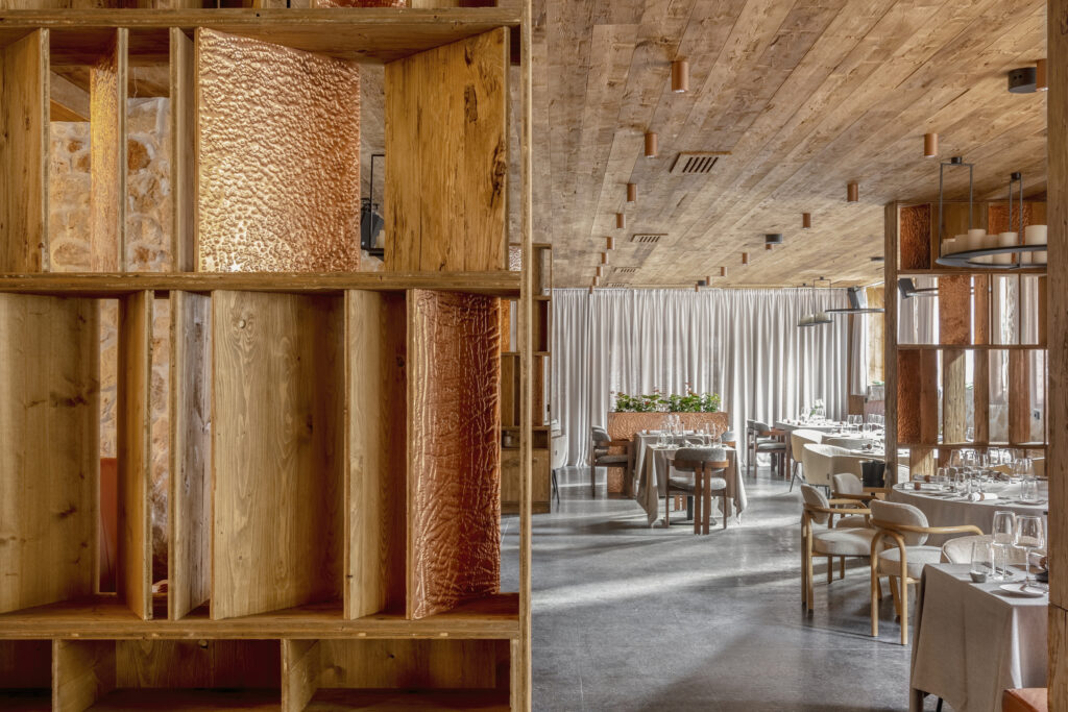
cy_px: 356
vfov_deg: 36.0
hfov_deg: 51.9
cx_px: 534
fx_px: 1098
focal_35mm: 37
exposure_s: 1/2
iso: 200
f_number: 8
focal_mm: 25
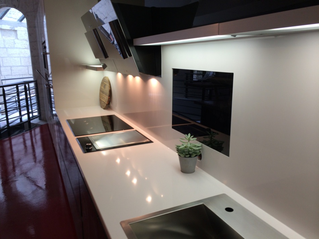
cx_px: 160
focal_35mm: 30
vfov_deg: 46.8
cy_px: 120
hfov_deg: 60.0
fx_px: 276
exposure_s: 1/50
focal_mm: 4.12
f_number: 2.2
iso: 50
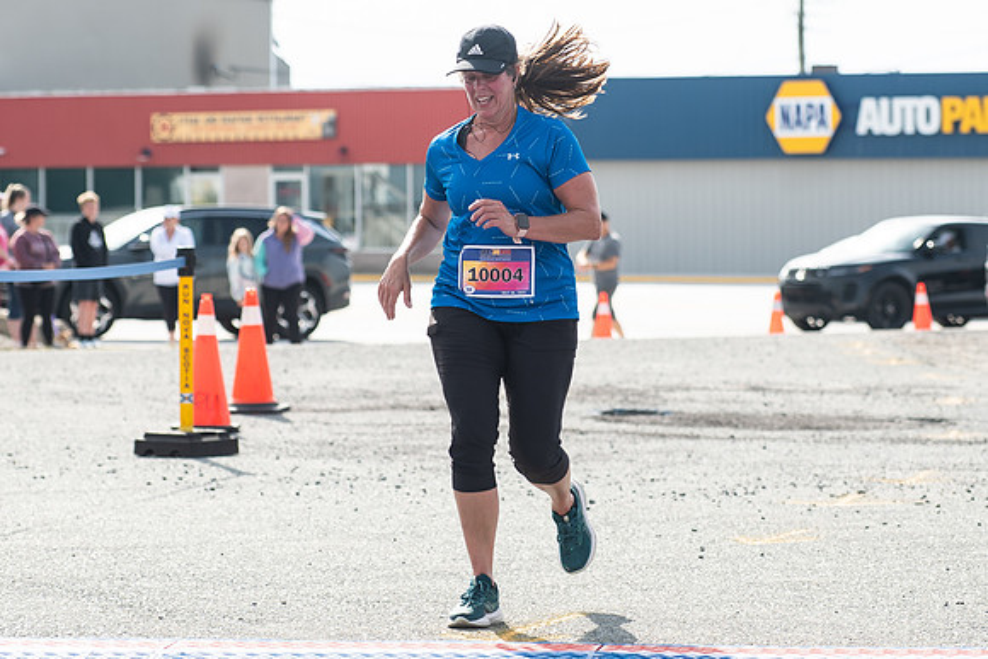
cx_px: 494
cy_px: 144
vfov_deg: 8.7
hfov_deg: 13.0
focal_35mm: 158
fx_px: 4347
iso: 250
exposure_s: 1/1600
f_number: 4.5
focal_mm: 90
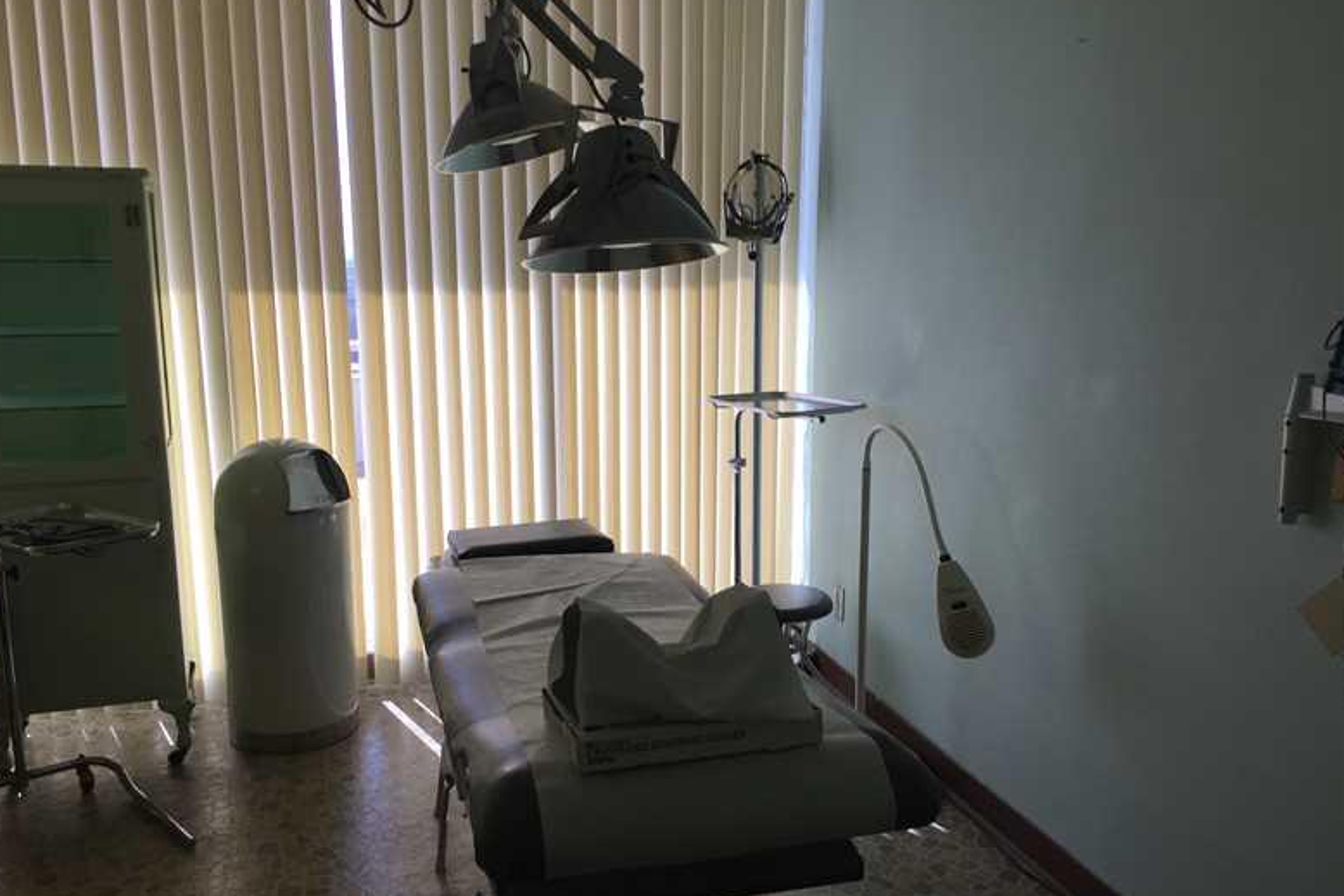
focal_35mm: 31
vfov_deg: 42.3
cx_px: 665
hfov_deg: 60.3
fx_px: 1157
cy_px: 495
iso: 40
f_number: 2.2
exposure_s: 1/120
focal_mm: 4.15
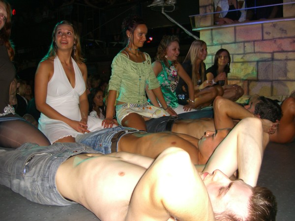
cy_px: 110
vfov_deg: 37.7
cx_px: 148
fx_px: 324
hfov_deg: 49.0
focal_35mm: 38
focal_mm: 7.9
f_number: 2.8
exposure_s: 1/60
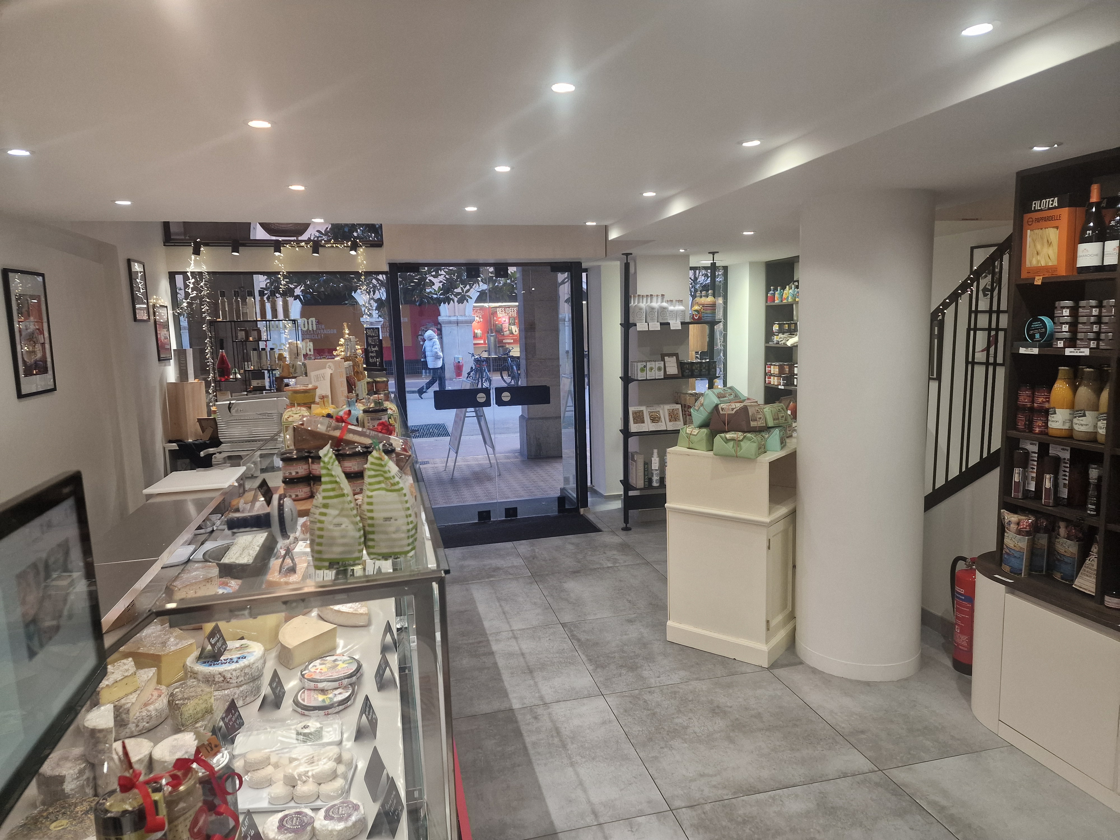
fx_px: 744
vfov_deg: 58.9
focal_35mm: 23
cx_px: 560
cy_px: 420
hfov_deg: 73.9
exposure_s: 1/180
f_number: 1.8
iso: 200
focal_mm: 6.4
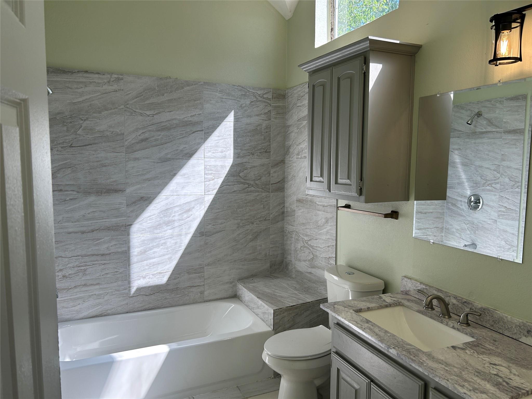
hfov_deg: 67.3
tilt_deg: -4.4
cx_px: 266
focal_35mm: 26
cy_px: 200
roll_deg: +0.1
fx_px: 400
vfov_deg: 53.1
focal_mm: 5.7
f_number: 1.5
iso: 50
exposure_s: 1/552
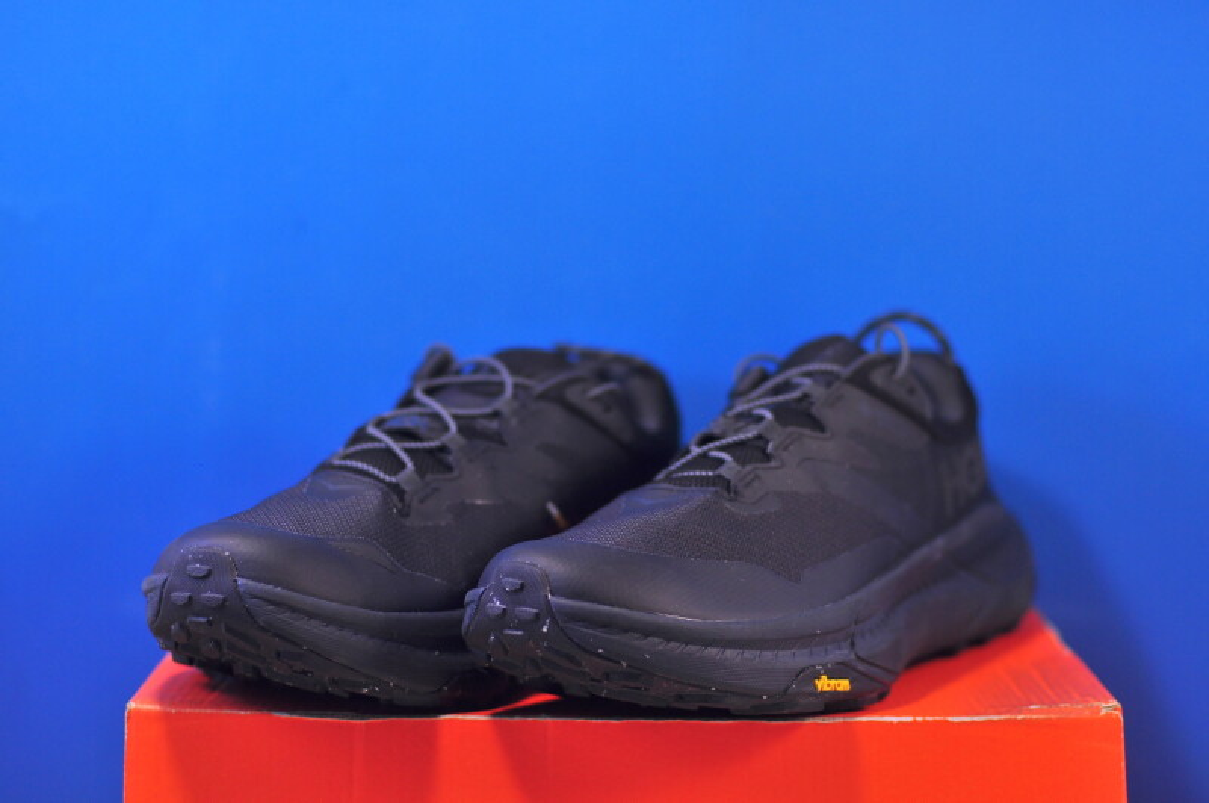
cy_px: 402
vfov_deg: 18.1
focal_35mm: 75
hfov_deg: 27.0
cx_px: 604
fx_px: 2515
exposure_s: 1/320
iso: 250
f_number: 2.2
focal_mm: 50
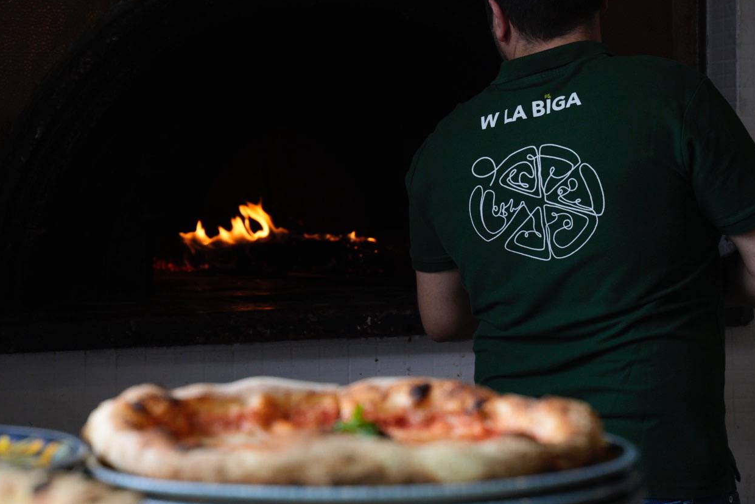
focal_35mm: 90
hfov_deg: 22.6
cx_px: 311
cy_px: 215
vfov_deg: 15.2
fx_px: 1888
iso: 2000
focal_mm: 69
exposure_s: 1/250
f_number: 6.3
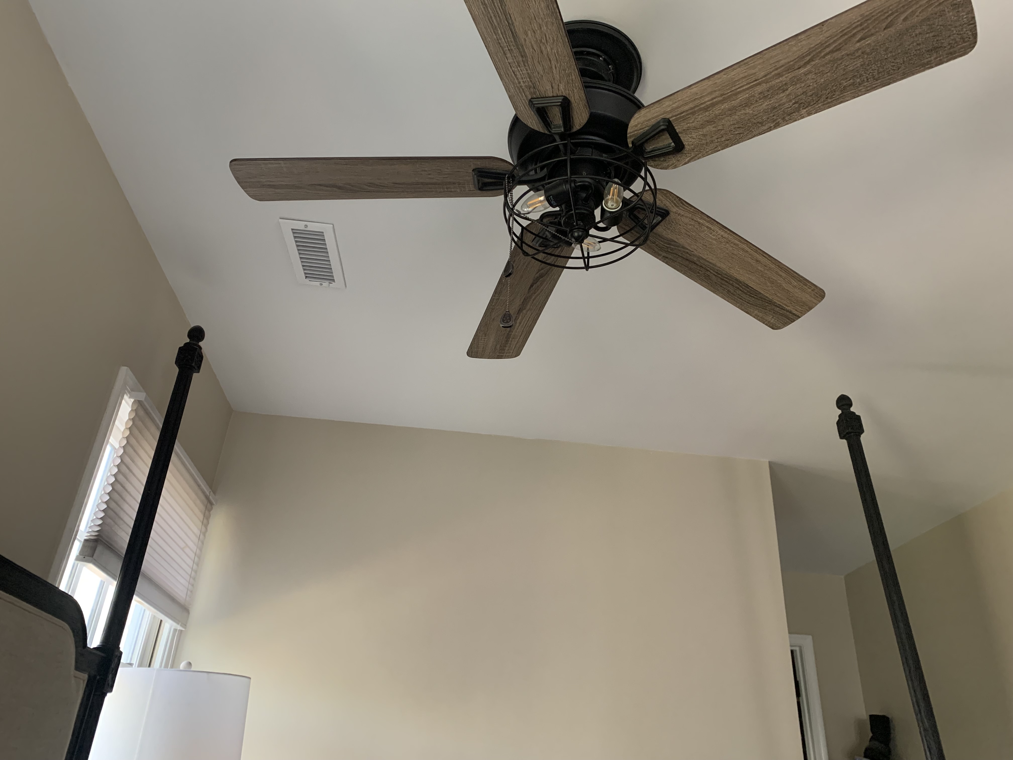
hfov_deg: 67.3
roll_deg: -3.0
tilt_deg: +29.0
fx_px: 761
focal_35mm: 26
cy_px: 380
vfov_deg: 53.1
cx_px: 506
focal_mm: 4.25
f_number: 1.8
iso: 320
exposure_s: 1/60
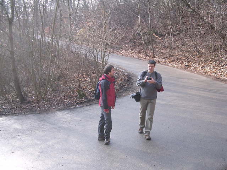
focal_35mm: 38
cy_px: 85
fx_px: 249
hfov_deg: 49.0
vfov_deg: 37.7
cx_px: 114
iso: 100
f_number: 2.8
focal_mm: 5.8
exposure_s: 1/114
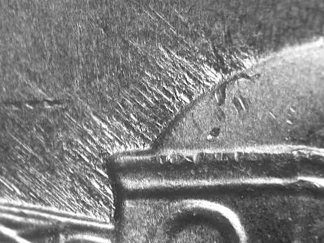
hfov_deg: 12.4
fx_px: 1489
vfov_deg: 9.3
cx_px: 152
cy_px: 100
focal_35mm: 159
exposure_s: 1/5.8
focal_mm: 27.5
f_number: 4.6
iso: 100
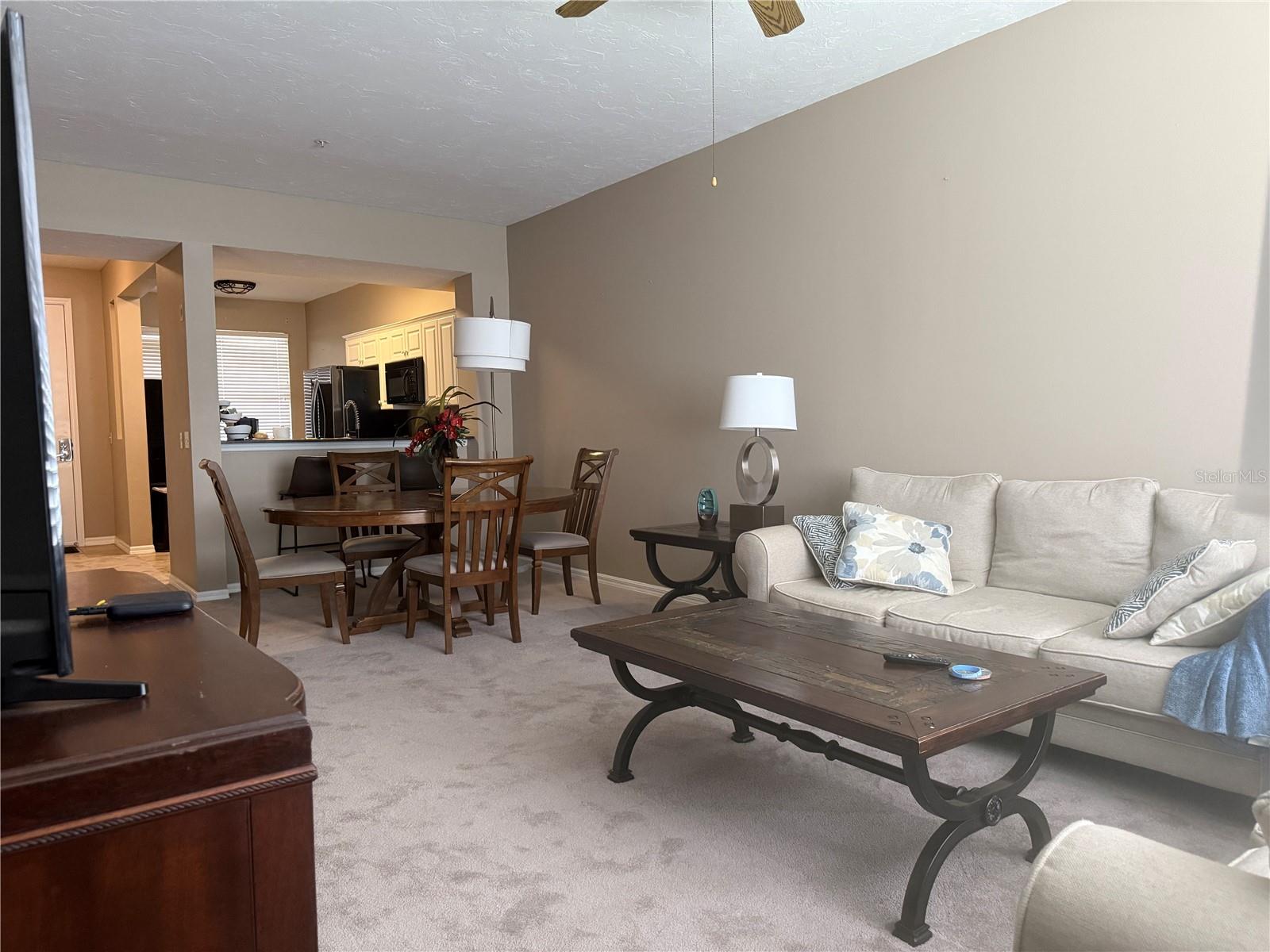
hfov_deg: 71.6
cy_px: 476
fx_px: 881
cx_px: 635
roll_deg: +1.1
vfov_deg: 56.8
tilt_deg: -3.3
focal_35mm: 24
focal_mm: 6.76
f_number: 1.78
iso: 400
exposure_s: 1/60
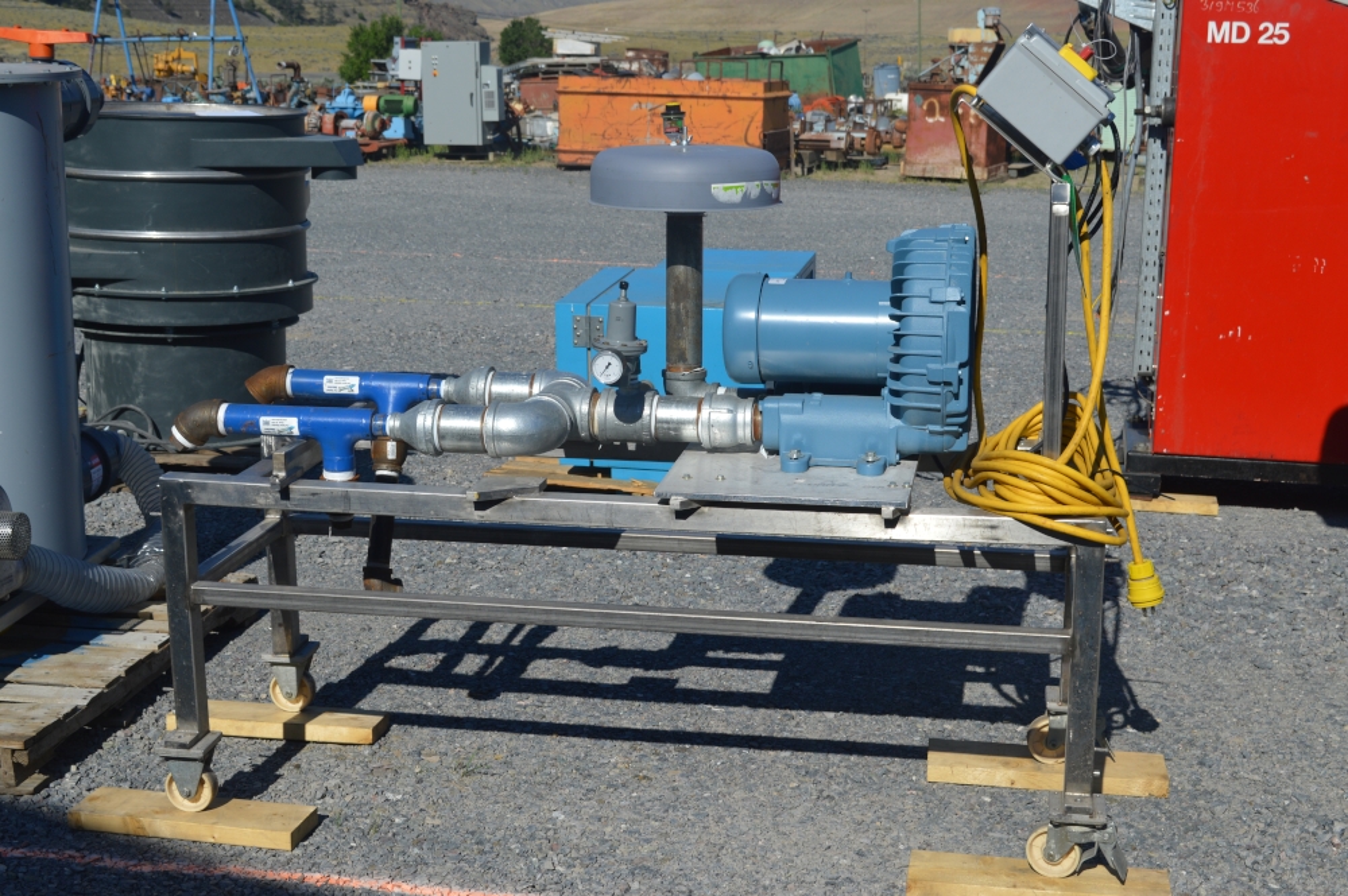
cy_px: 448
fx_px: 1908
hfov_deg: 38.9
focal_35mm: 51
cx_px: 674
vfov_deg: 26.4
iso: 100
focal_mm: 34
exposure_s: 1/400
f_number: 10
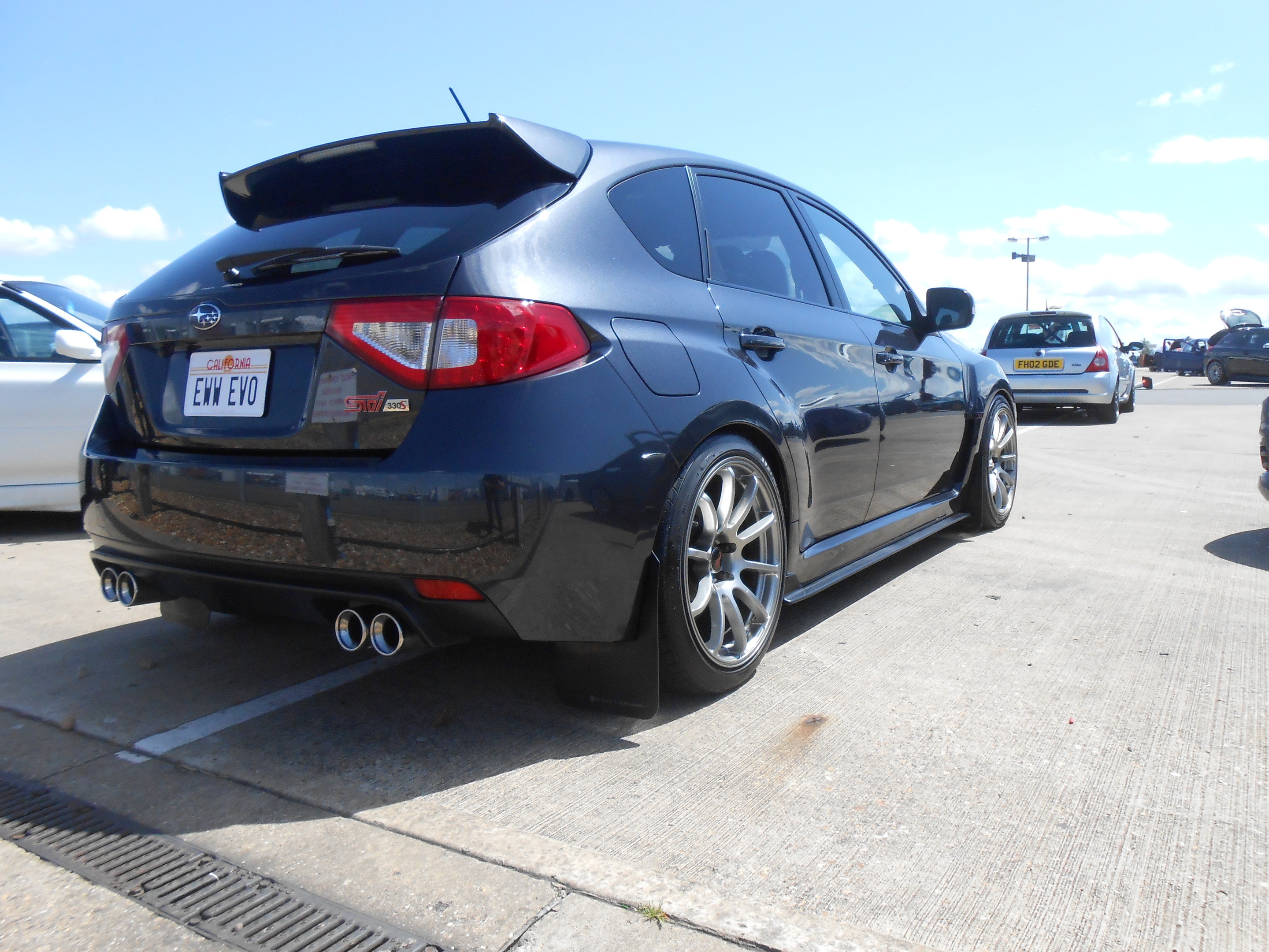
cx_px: 634
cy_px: 476
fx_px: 953
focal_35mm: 26
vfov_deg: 53.1
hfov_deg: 67.3
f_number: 3.5
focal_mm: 4.6
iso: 200
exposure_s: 1/1500
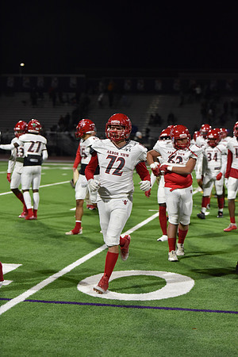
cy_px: 178
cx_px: 119
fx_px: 892
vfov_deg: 22.6
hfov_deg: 15.2
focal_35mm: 90
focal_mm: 90
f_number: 2.8
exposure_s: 1/640
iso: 2500
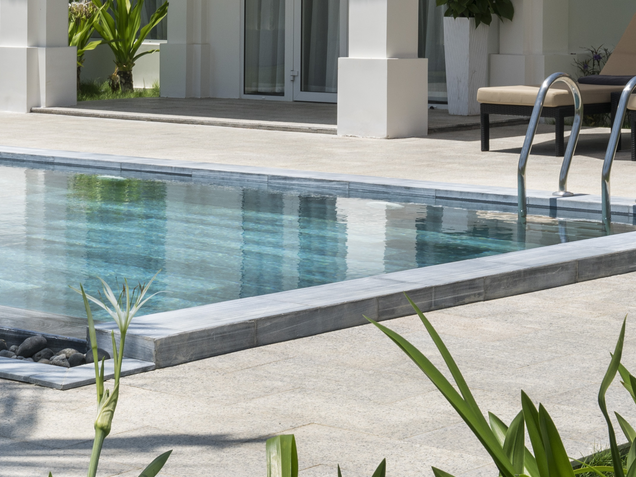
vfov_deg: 13.7
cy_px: -9
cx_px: 471
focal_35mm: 106
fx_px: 1948
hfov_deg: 18.4
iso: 100
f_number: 10
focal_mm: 30
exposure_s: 1/250
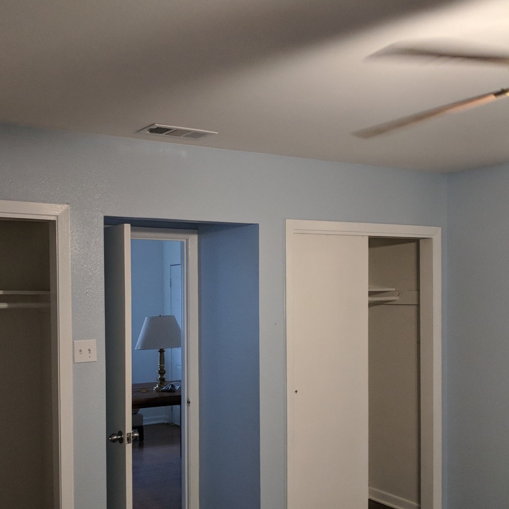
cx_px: 242
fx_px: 682
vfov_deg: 40.8
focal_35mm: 41
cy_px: 300
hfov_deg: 40.9
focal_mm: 4.67
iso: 476
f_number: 2
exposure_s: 1/60
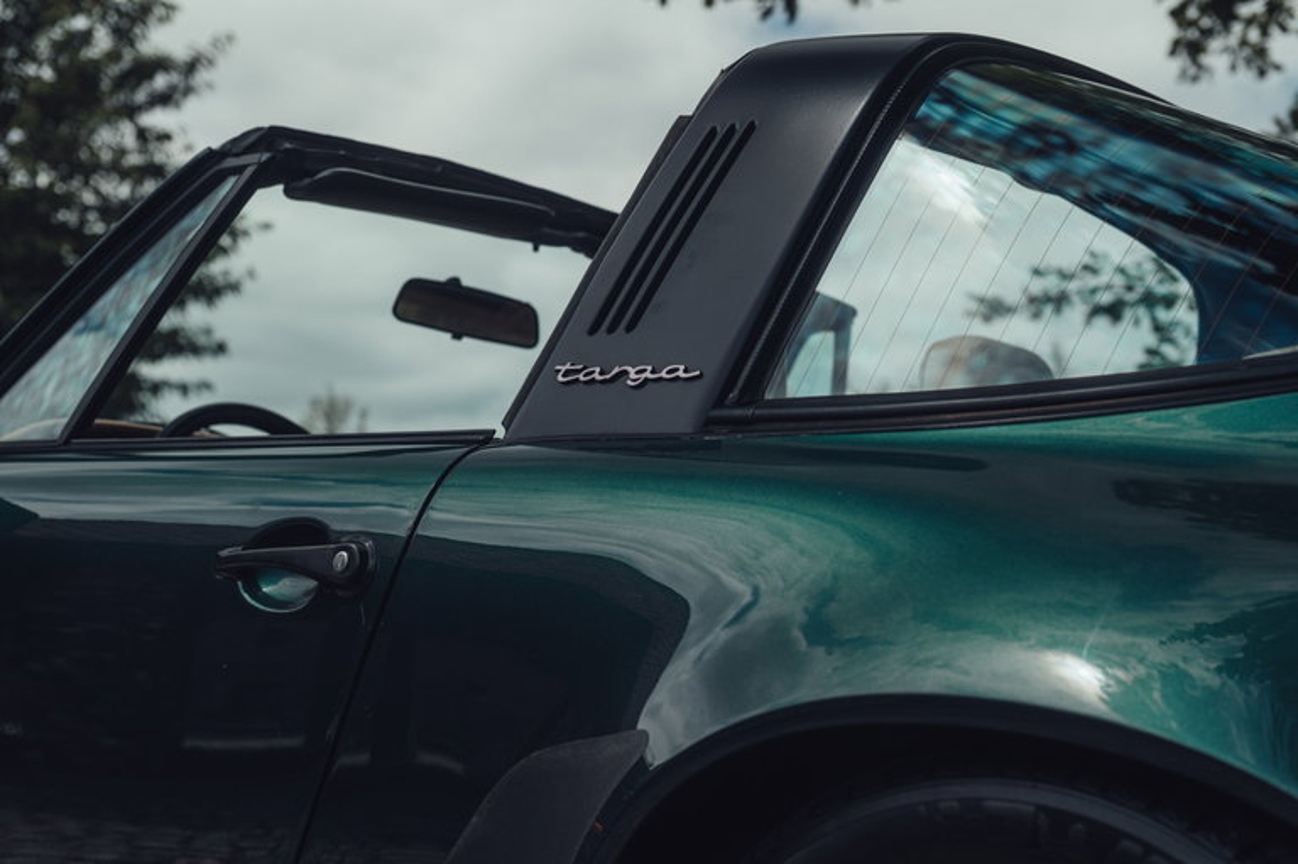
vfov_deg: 24.6
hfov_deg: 36.3
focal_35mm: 55
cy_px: 432
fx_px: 1982
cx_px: 649
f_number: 5
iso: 100
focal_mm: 55
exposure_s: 1/400
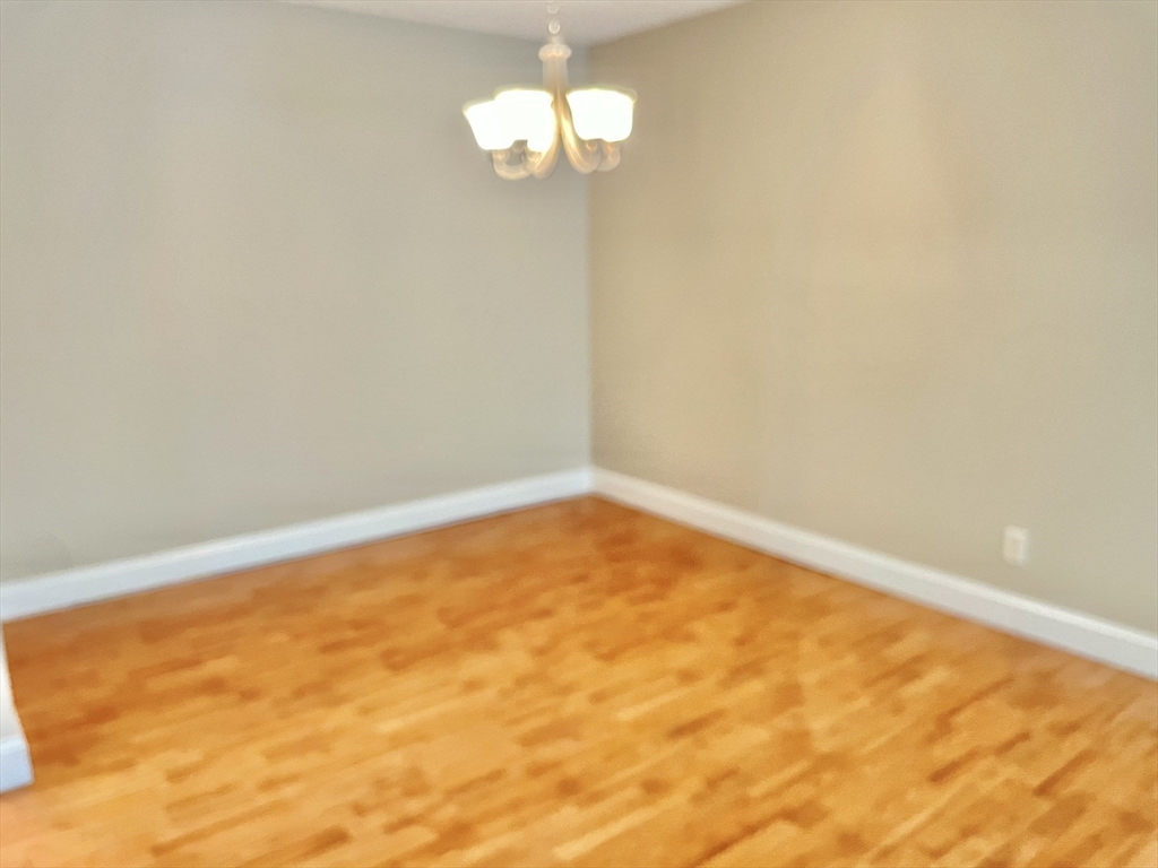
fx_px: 870
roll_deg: +1.1
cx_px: 579
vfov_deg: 53.1
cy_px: 434
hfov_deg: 67.3
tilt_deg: -11.9
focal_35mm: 26
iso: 500
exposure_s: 1/30
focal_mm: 4.2
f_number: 1.6
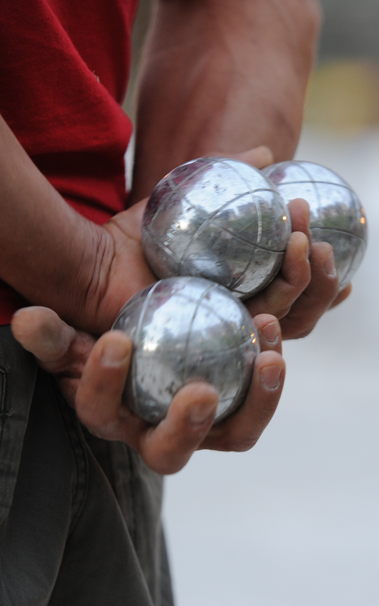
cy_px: 326
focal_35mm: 204
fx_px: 3371
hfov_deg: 6.4
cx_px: 304
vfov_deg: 10.3
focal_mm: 120
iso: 800
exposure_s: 1/50
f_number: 2.8
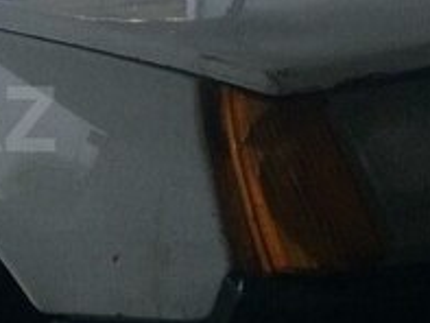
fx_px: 1206
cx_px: -168
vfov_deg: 15.2
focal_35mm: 97
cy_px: 119
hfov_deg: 18.4
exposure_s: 1/33
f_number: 2.2
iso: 160
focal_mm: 4.15
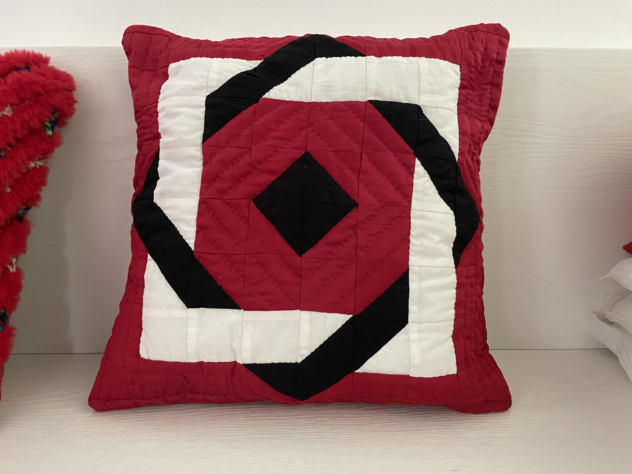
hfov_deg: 67.3
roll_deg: +0.5
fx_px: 475
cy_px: 237
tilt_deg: -10.5
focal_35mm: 26
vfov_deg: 53.1
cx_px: 316
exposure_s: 1/50
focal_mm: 4.2
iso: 500
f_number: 1.6
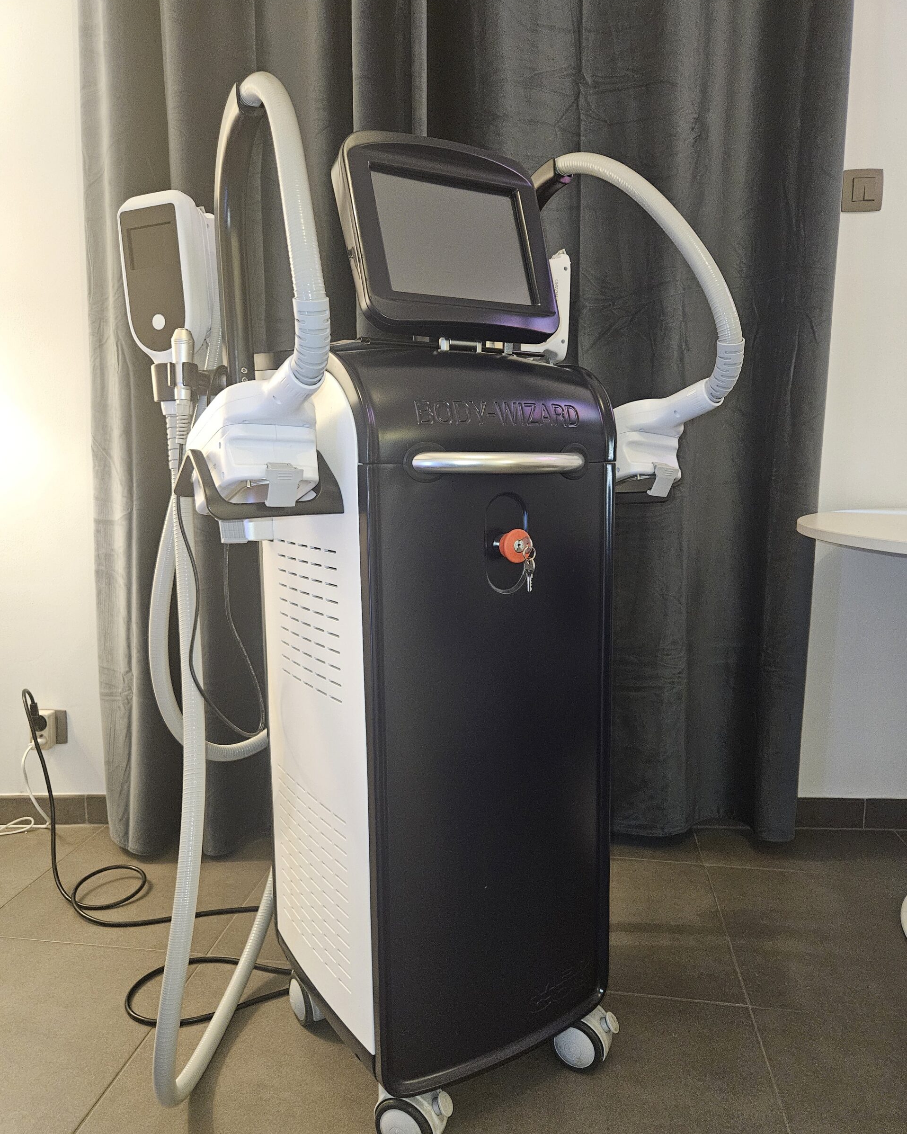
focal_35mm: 24
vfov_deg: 70.3
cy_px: 577
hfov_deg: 58.8
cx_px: 454
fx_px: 805
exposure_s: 1/50
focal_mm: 5.4
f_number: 1.8
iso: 640
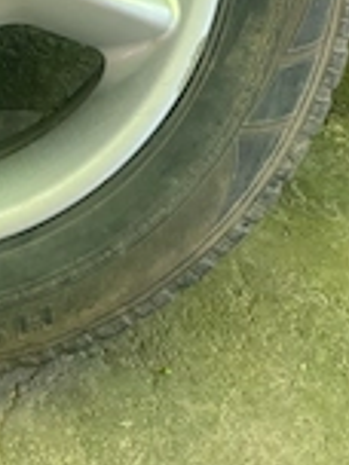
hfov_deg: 20.4
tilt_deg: -23.3
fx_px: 887
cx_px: -98
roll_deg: +0.9
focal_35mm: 66
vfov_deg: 26.5
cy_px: -73
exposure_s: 1/121
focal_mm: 5.1
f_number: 1.6
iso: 50
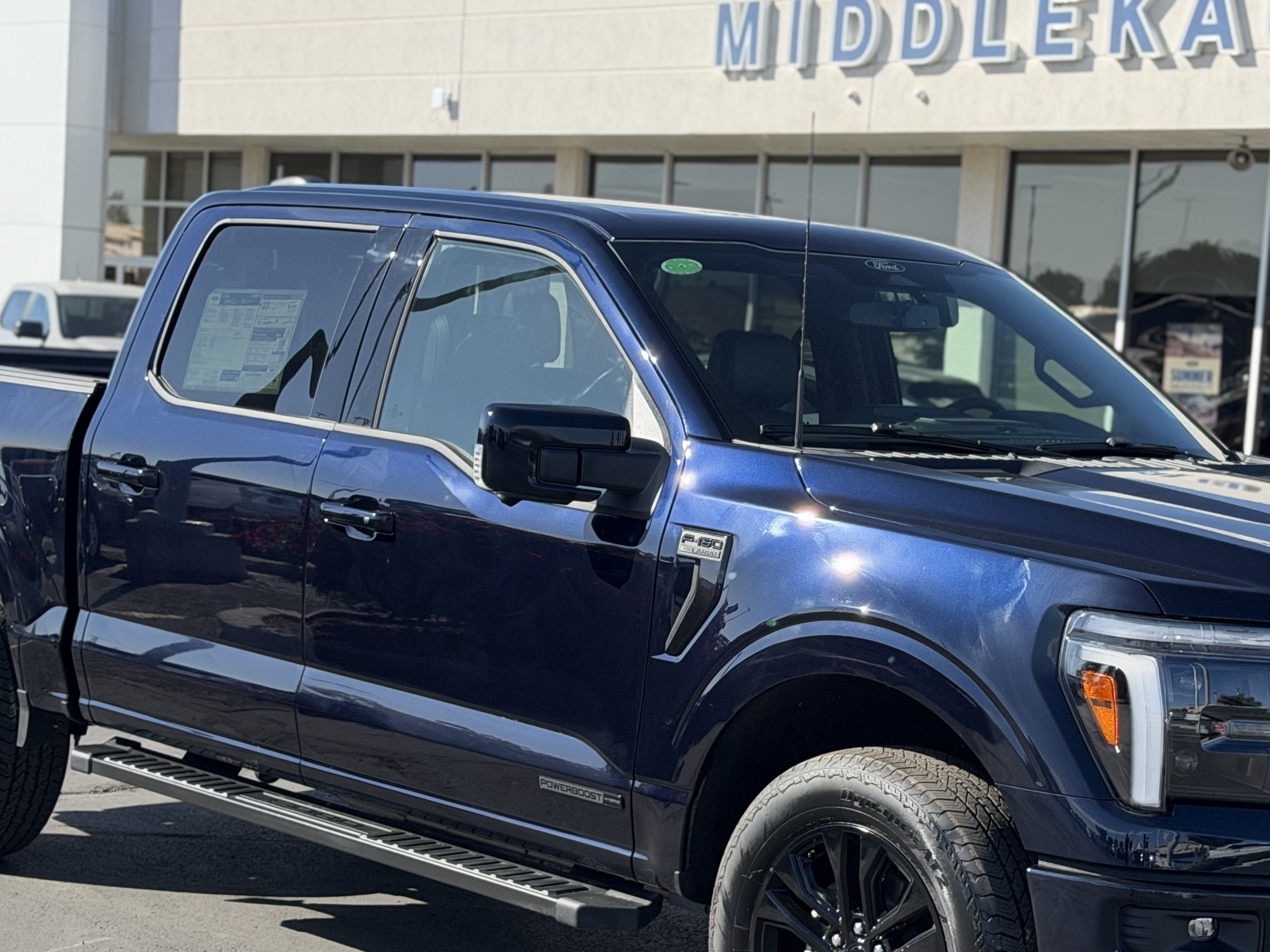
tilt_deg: -4.1
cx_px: 767
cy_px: 553
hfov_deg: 24.7
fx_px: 2898
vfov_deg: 18.6
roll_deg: -3.3
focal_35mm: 79
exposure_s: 1/2976
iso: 80
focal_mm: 6.76
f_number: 1.78
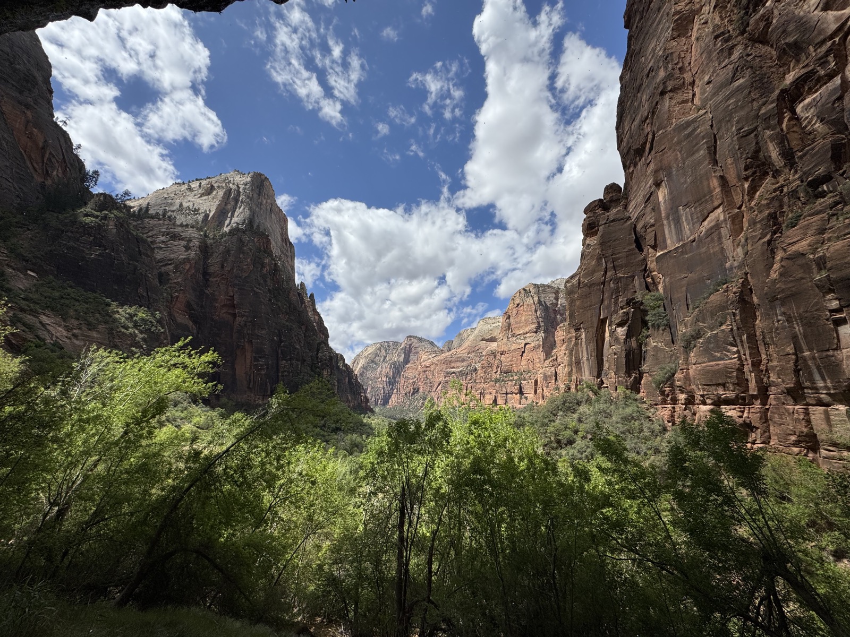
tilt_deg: +16.0
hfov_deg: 102.1
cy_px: 318
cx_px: 425
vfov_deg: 85.7
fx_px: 344
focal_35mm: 14
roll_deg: -0.9
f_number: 2.2
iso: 50
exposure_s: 1/3717
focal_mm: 2.22
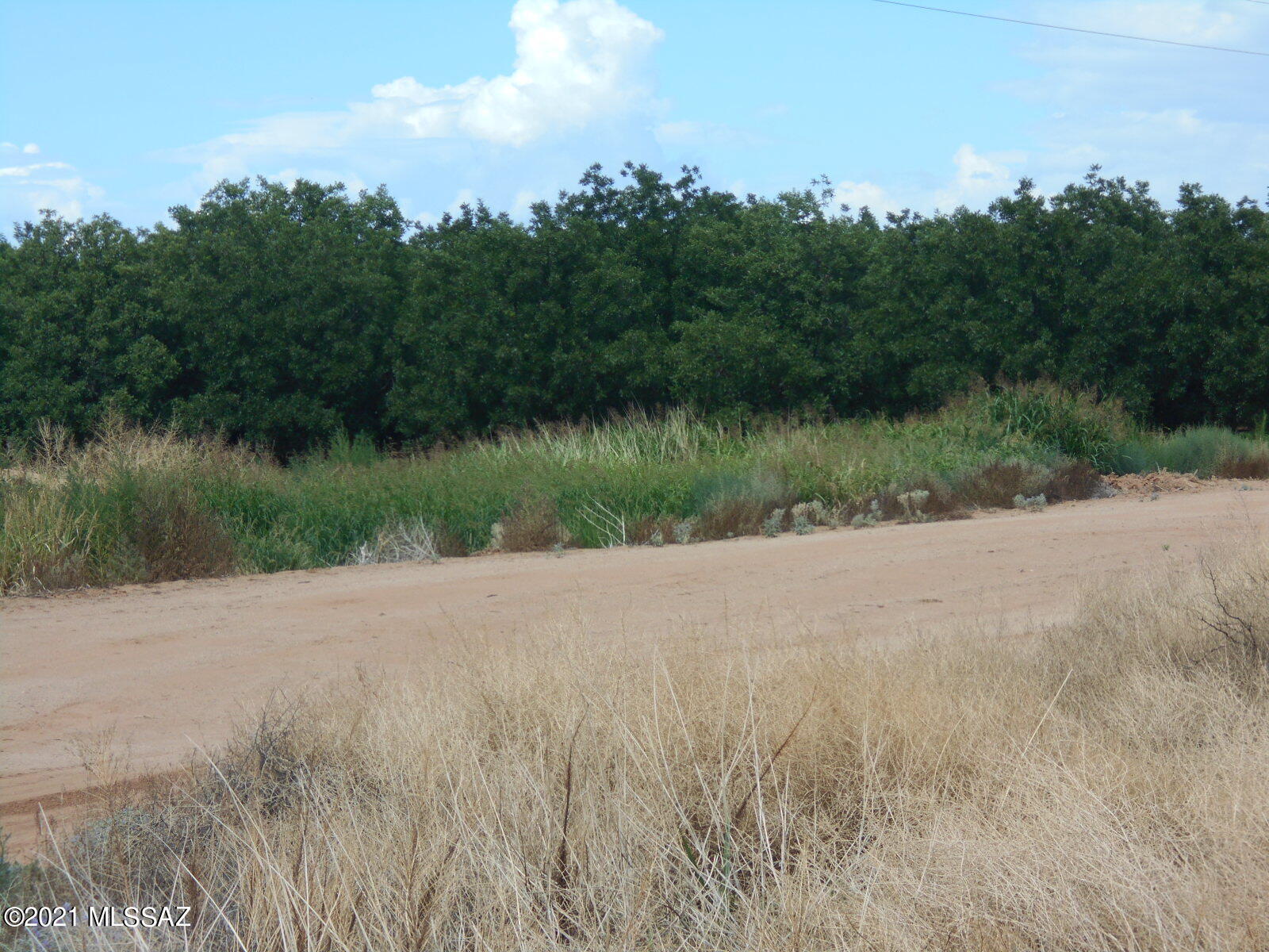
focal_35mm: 130
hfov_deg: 15.2
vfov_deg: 11.4
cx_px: 634
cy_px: 476
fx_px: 4766
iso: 80
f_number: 6.5
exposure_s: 1/320
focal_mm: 23
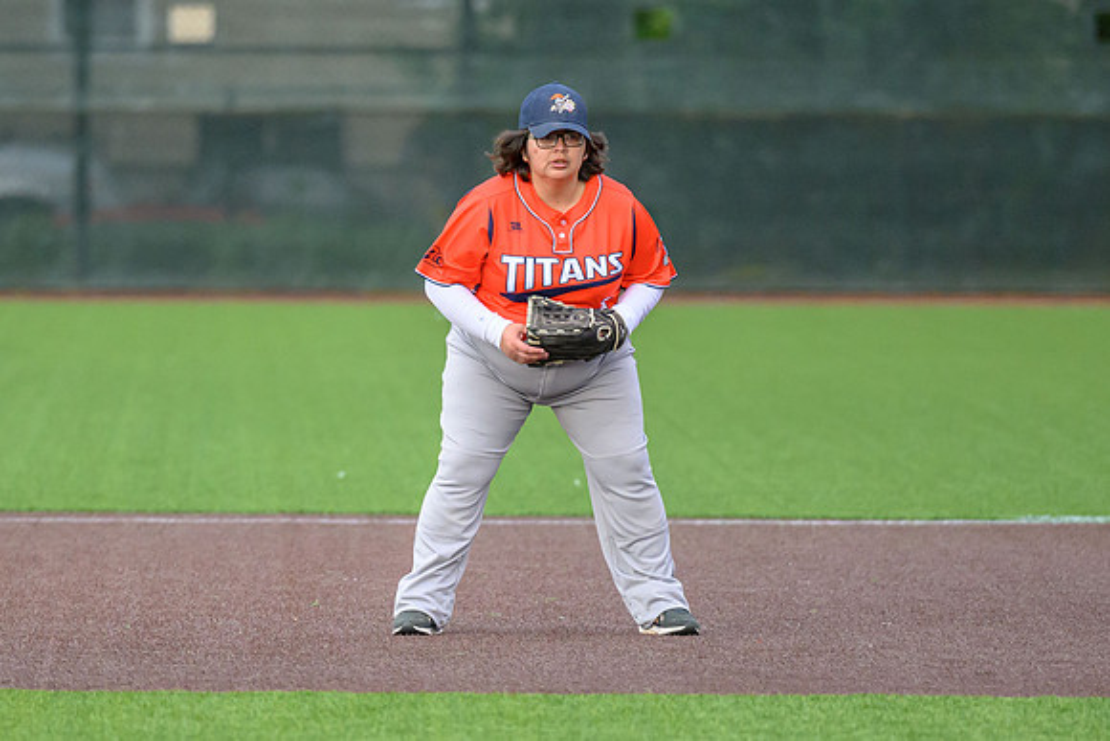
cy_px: 448
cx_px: 464
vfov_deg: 2.8
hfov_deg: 4.2
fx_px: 15003
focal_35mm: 487
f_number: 2.8
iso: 1800
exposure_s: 1/2000
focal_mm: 200
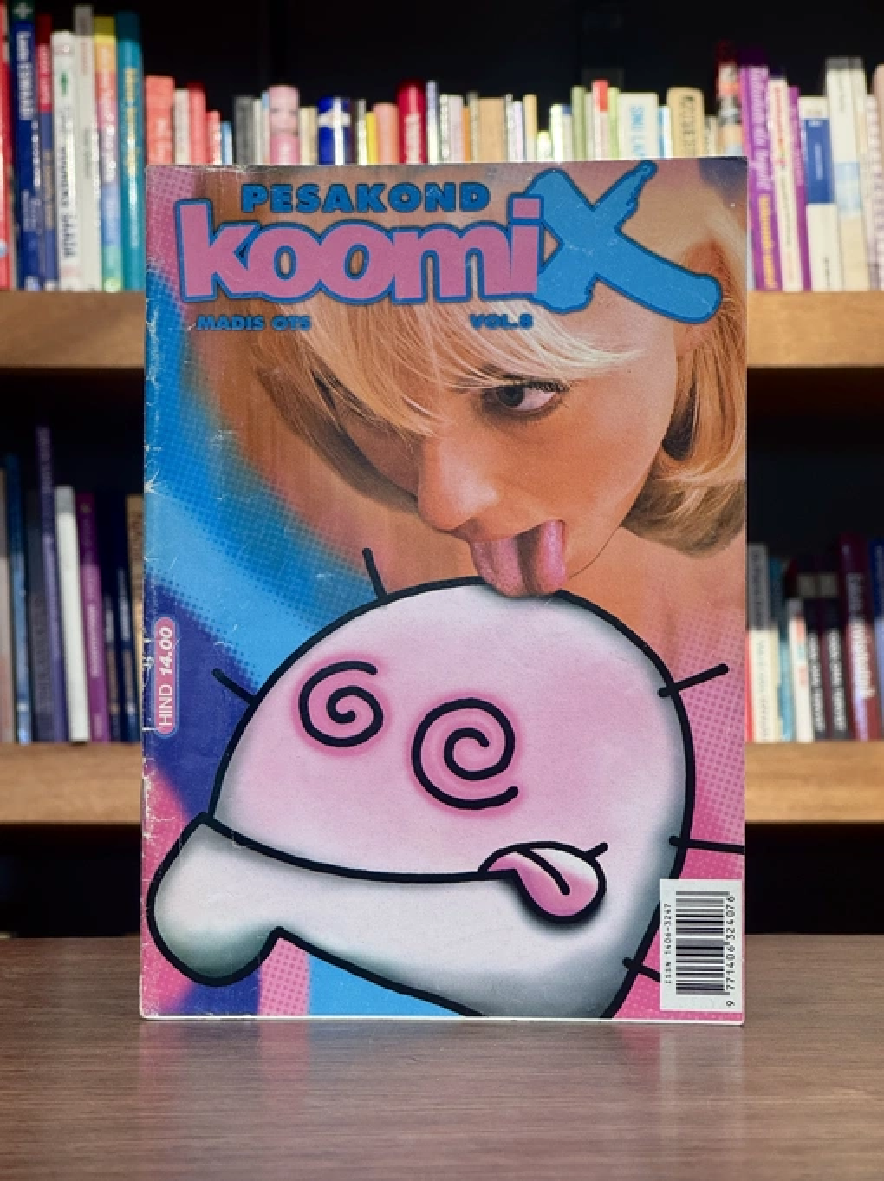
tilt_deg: +0.4
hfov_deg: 19.1
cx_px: 442
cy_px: 590
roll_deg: -0.1
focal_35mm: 77
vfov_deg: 25.3
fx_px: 2624
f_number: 2.8
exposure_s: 1/99
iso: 200
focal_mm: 9
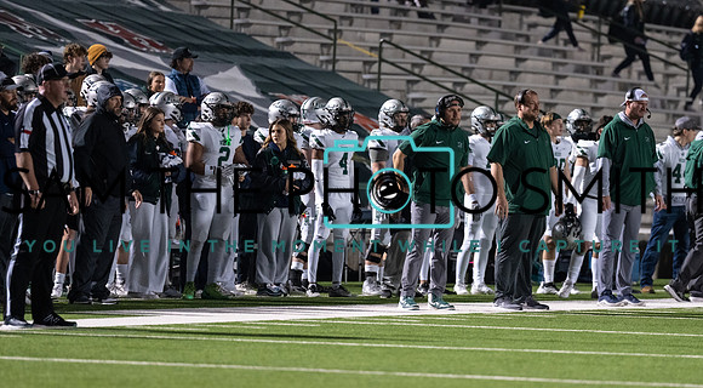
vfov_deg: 4.2
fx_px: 5238
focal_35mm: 282
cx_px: 468
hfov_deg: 7.7
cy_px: 189
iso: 4000
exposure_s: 1/1250
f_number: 2.8
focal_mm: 200
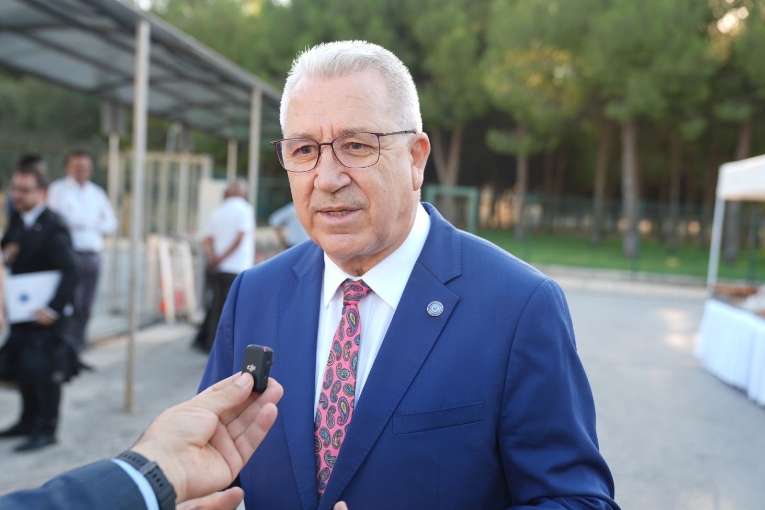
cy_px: 257
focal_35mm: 41
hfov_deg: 47.4
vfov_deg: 32.6
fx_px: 871
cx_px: 375
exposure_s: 1/160
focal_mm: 40
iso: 160
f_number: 3.2
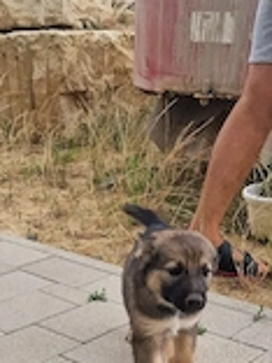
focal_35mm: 59
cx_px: 128
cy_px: 328
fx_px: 618
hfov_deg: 24.8
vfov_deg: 31.2
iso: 50
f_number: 1.8
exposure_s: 1/185
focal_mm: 6.4
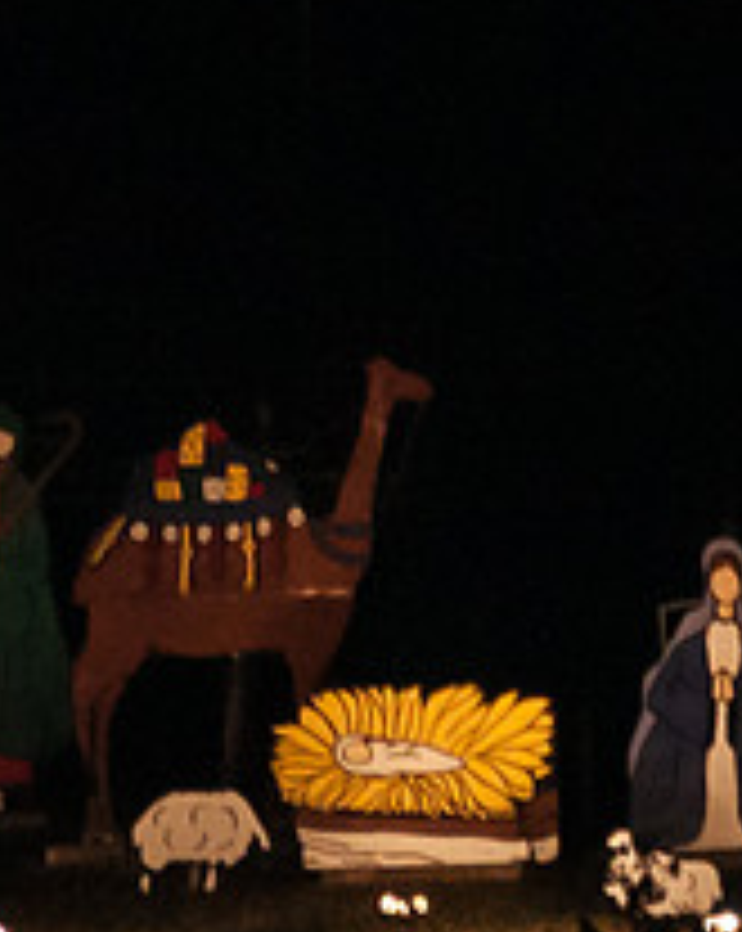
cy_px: 53
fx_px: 66110
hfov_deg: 0.6
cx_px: 913
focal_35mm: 2403
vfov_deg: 0.8
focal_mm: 300
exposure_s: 1/60
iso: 800
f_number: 5.6
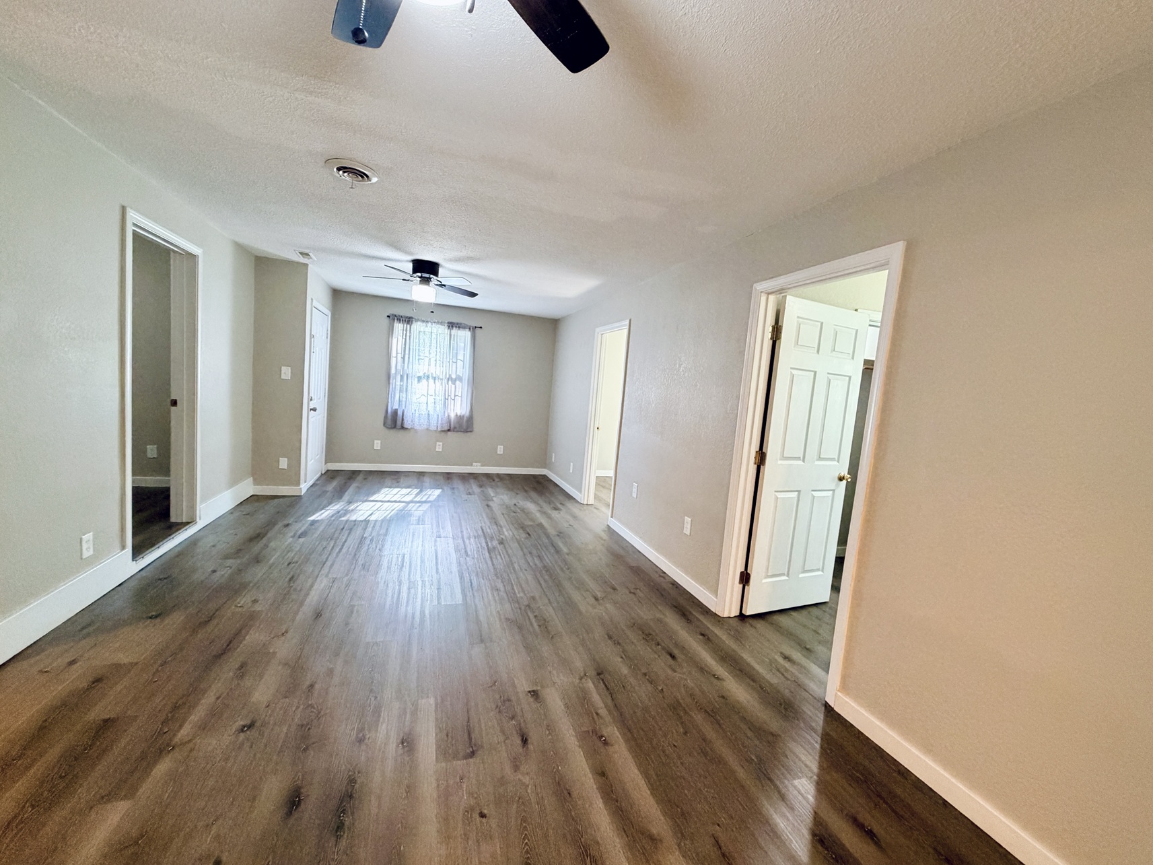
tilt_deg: -5.6
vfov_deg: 85.7
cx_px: 576
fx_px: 466
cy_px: 432
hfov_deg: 102.1
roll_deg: -5.1
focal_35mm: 14
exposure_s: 1/60
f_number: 2.2
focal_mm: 2.22
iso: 500
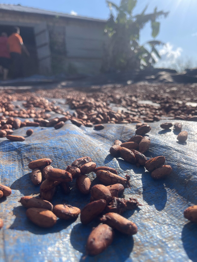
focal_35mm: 25
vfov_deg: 69.4
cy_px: 131
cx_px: 98
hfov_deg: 54.9
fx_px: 190
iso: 32
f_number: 1.6
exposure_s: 1/2247
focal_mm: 5.1
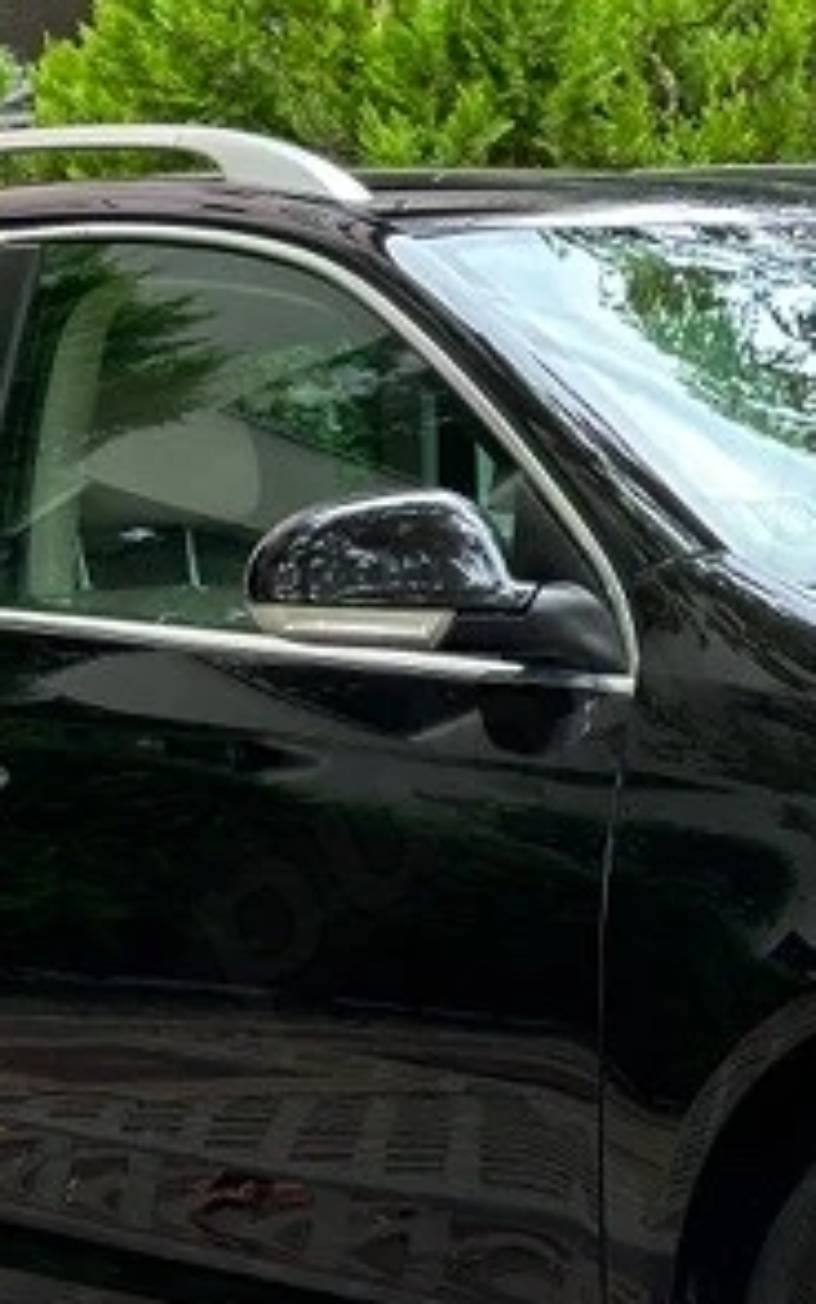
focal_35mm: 119
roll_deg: +2.5
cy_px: 674
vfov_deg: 17.5
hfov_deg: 10.8
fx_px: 4230
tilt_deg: -1.2
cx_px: 953
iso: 64
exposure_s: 1/127
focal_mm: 6.76
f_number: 1.78
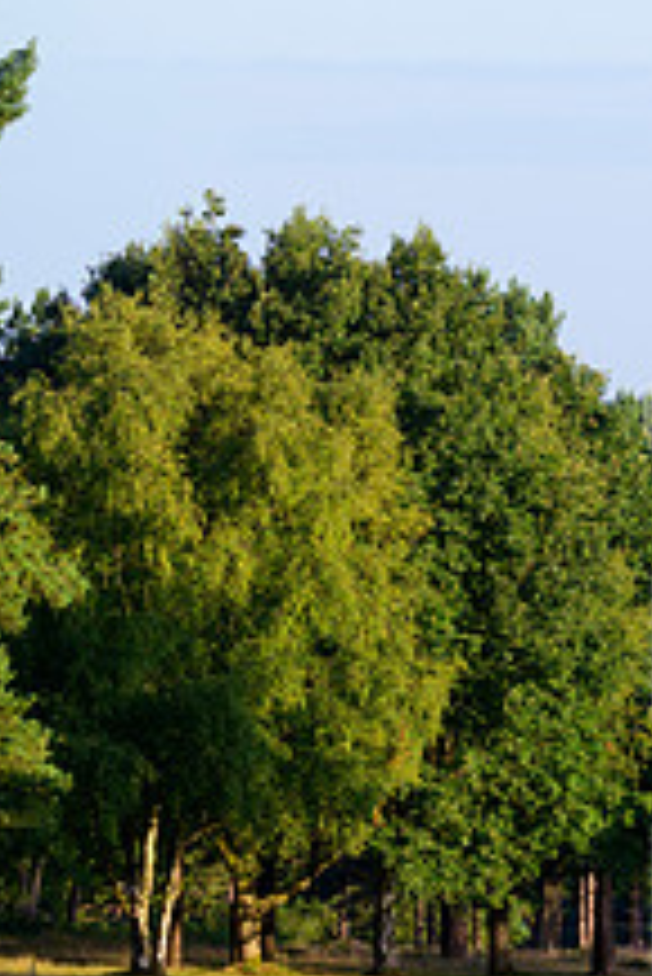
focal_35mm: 455
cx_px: 1232
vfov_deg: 4.5
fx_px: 12340
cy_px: 690
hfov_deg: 3.0
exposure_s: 1/500
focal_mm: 170
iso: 500
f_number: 7.1
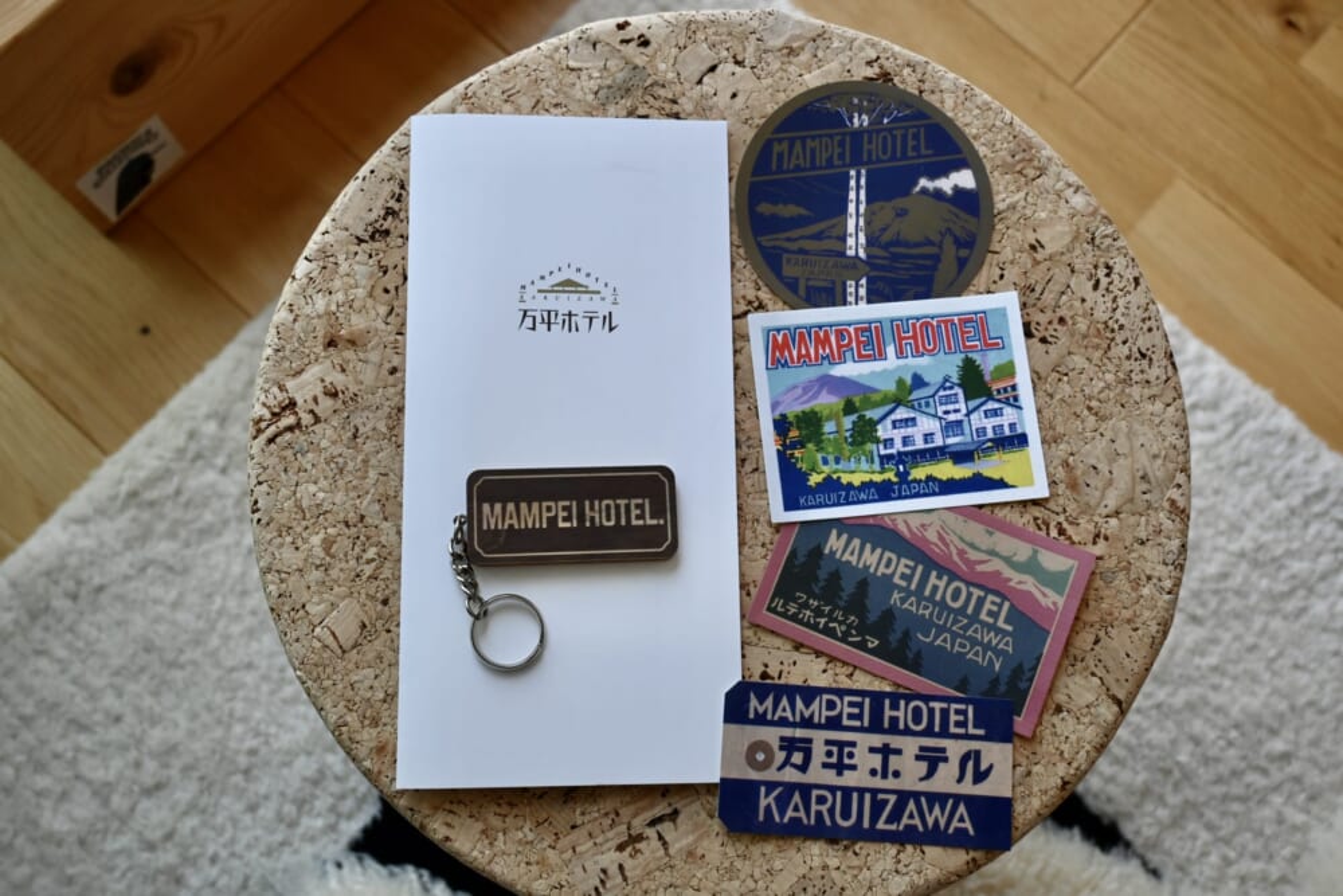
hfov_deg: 56.1
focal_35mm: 34
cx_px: 672
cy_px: 448
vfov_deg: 39.2
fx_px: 1259
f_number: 5
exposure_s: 1/250
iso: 200
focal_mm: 22.5
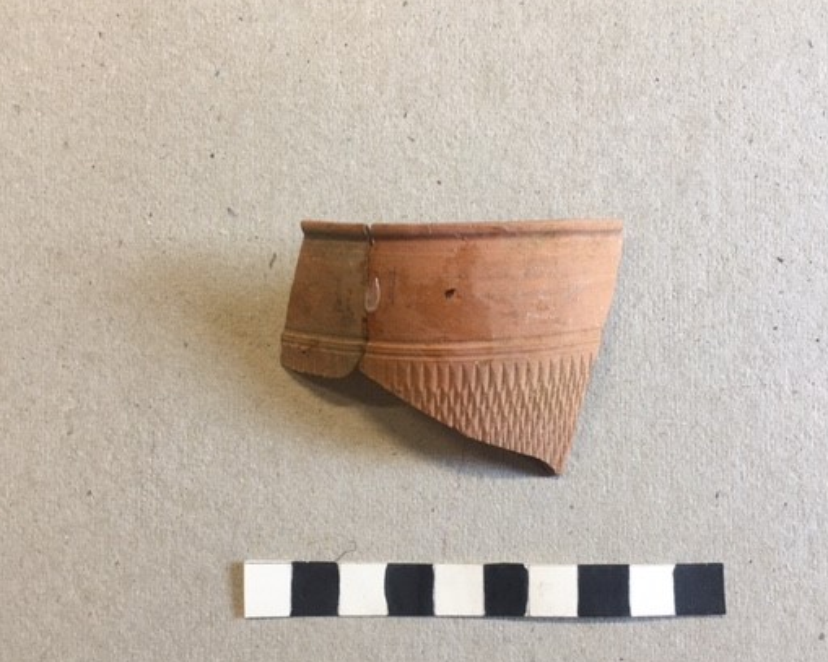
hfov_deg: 51.5
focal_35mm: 35
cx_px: 407
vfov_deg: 42.2
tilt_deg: -86.3
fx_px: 858
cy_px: 338
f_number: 2.2
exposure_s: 1/17
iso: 40
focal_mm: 4.15
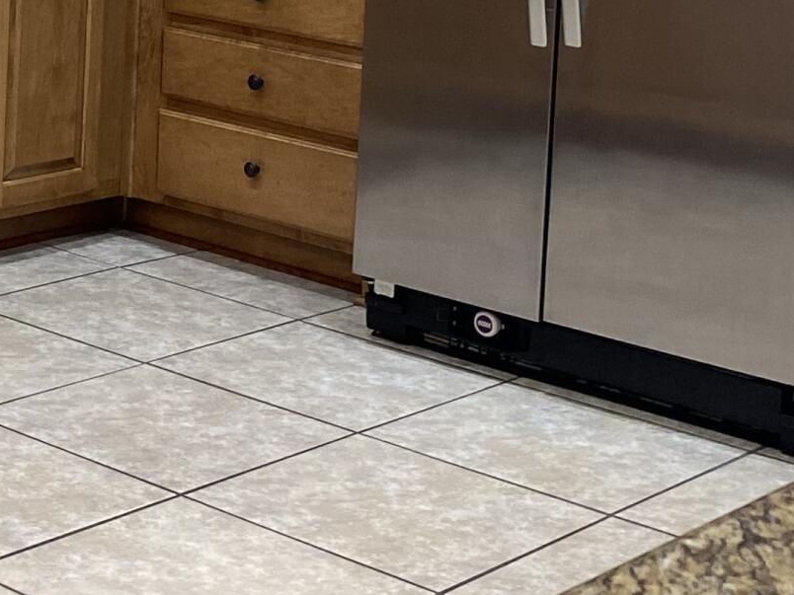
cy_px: -170
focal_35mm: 97
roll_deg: -2.3
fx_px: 2225
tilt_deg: -3.6
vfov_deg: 14.6
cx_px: -126
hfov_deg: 19.2
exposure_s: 1/60
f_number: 1.8
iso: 250
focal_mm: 4.25
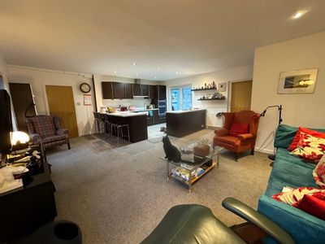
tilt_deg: -9.2
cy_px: 122
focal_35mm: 14
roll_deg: +1.2
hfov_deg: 102.1
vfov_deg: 85.7
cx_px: 162
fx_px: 131
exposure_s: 1/50
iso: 500
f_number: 2.2
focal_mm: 2.22
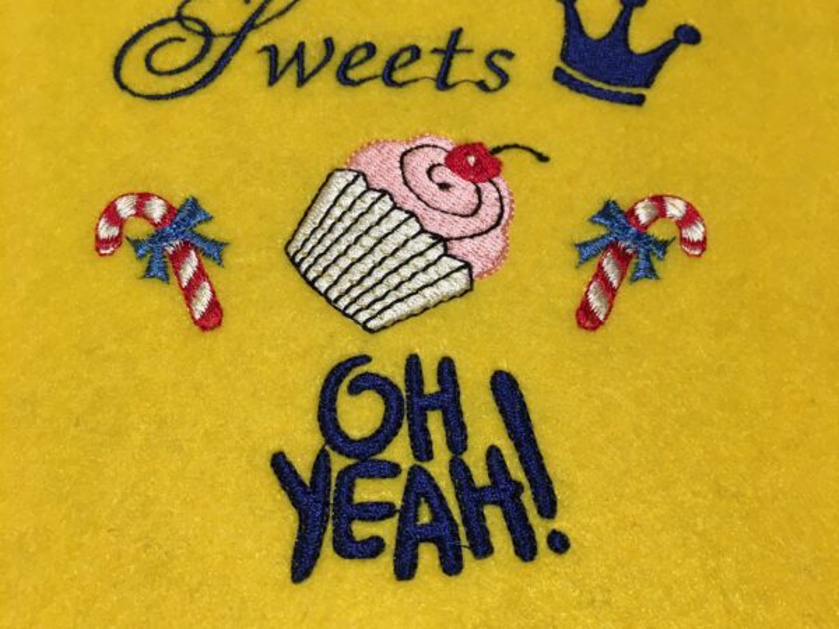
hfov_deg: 61.7
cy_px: 314
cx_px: 420
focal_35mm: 29
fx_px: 703
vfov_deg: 48.2
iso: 100
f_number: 2.2
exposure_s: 1/33
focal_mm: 4.15
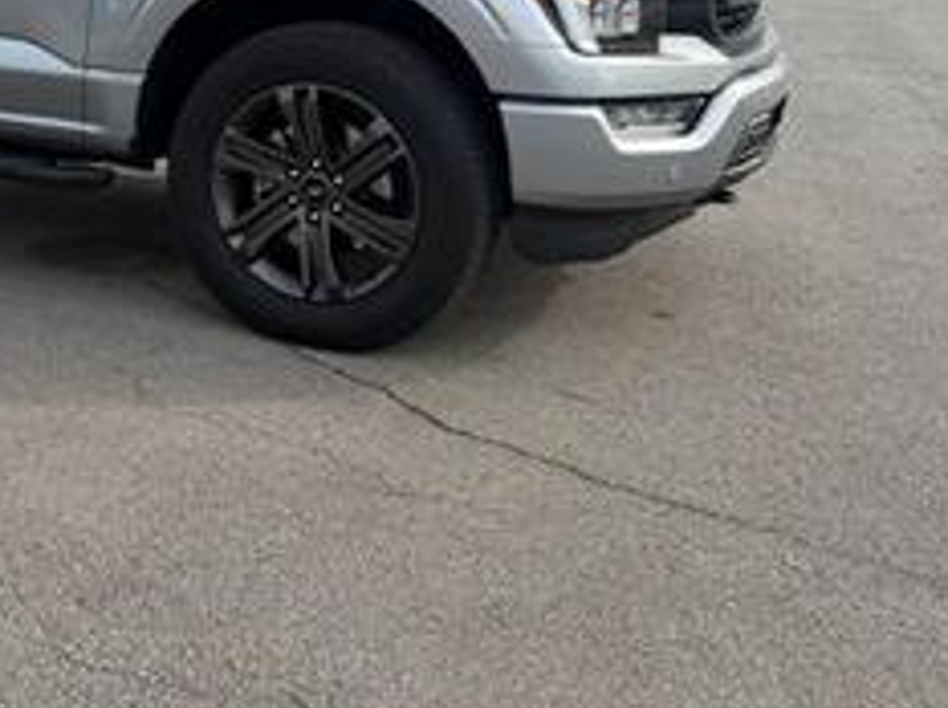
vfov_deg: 26.5
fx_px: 1422
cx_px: 73
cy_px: 8
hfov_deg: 34.5
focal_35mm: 52
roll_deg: +0.2
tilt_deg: -0.5
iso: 80
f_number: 1.78
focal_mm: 6.76
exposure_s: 1/2445
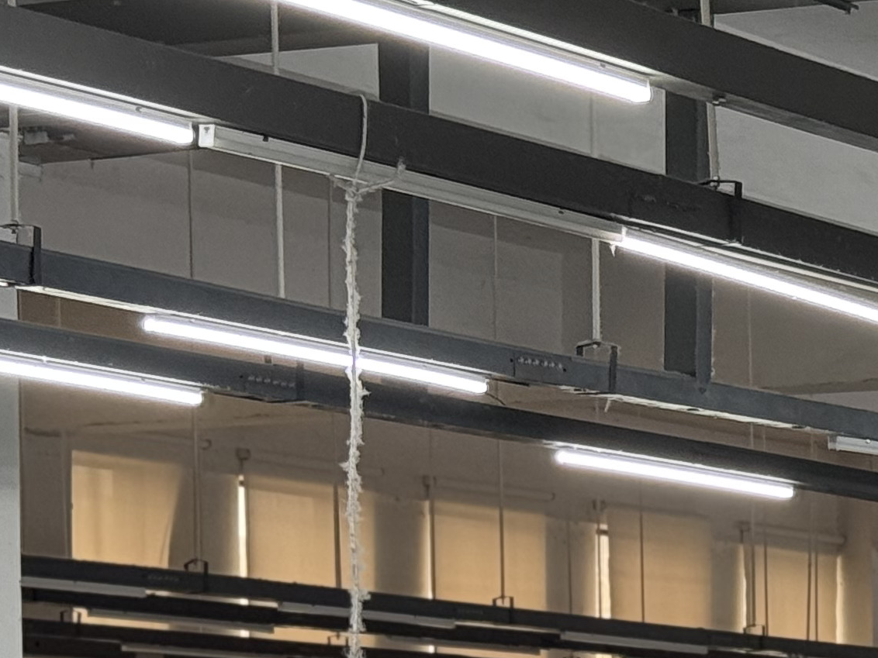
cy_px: 893
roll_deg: +0.0
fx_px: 4337
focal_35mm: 171
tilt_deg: +0.5
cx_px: 1425
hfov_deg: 11.0
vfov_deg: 8.5
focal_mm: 6.76
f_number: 1.78
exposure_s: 1/60
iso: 160
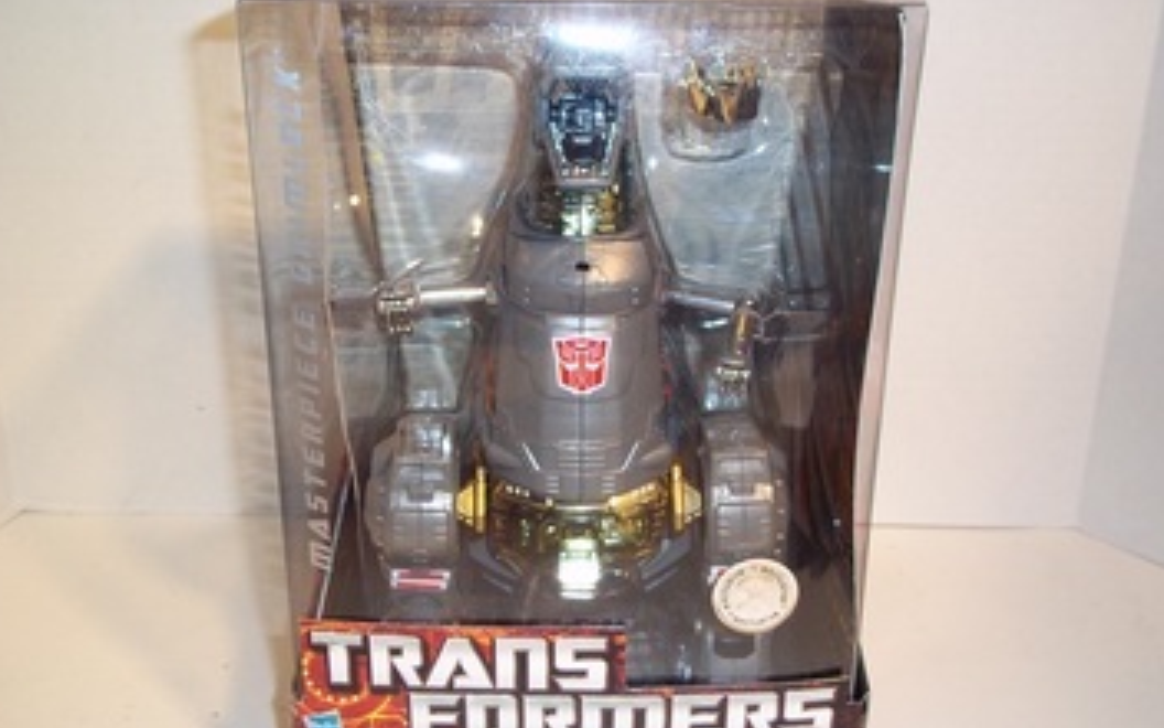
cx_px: 572
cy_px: 387
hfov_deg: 50.4
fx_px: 1237
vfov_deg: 32.8
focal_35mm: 39
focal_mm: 6.5
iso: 80
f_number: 3.1
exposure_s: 1/30
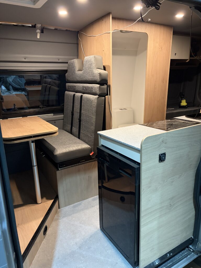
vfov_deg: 67.3
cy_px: 134
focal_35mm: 26
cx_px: 100
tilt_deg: -13.8
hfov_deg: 53.1
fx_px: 201
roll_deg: -0.9
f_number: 1.6
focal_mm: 5.96
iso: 500
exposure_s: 1/50
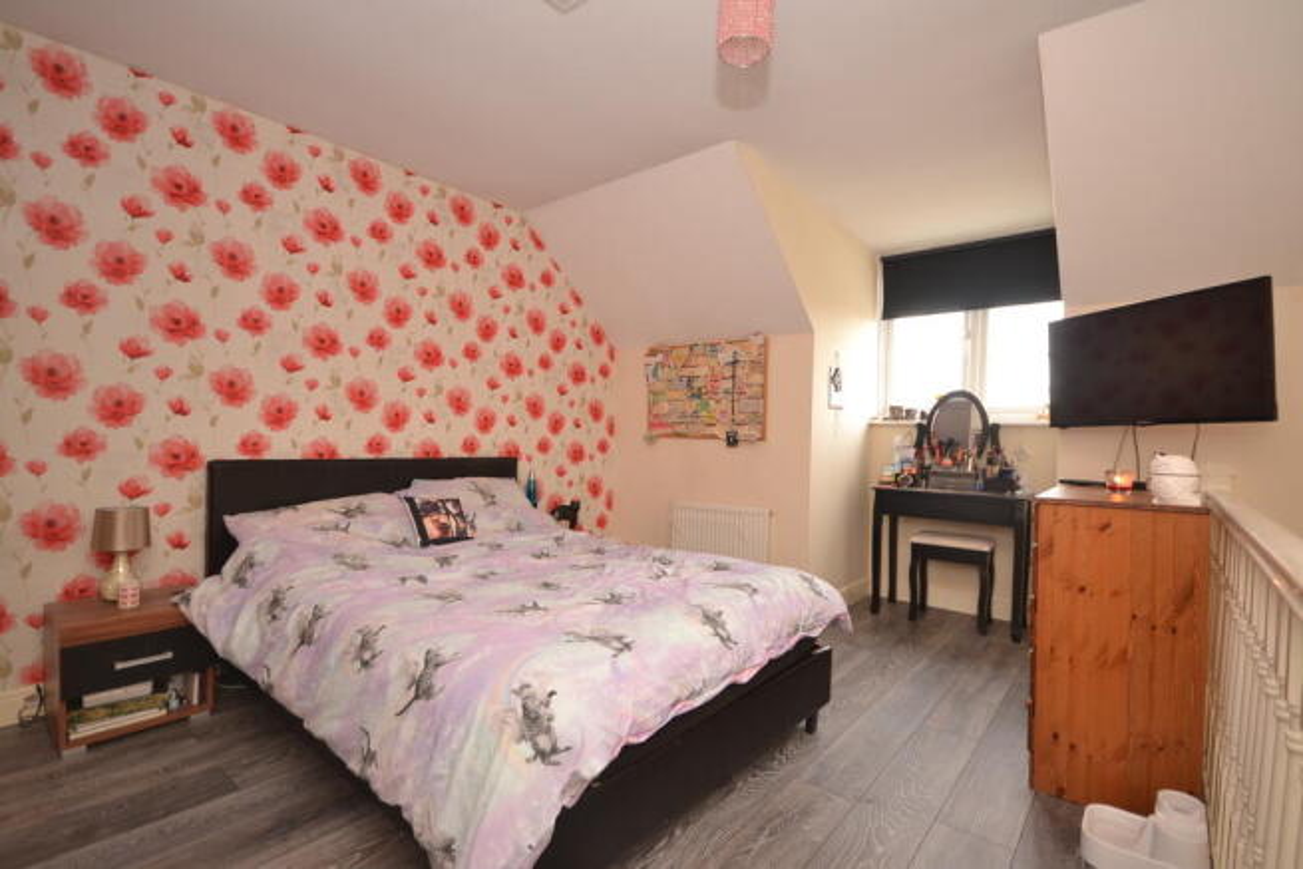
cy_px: 434
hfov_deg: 95.0
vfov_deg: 72.1
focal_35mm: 16
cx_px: 652
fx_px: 597
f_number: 4.2
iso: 200
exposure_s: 1/20
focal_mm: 11
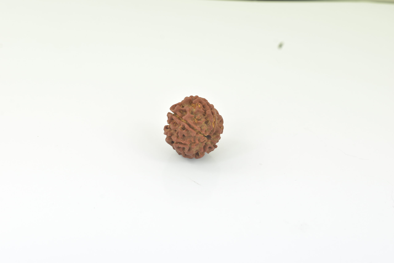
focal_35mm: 60
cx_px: 197
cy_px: 132
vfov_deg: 22.6
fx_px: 657
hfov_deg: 33.4
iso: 500
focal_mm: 40
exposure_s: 1/160
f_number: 13
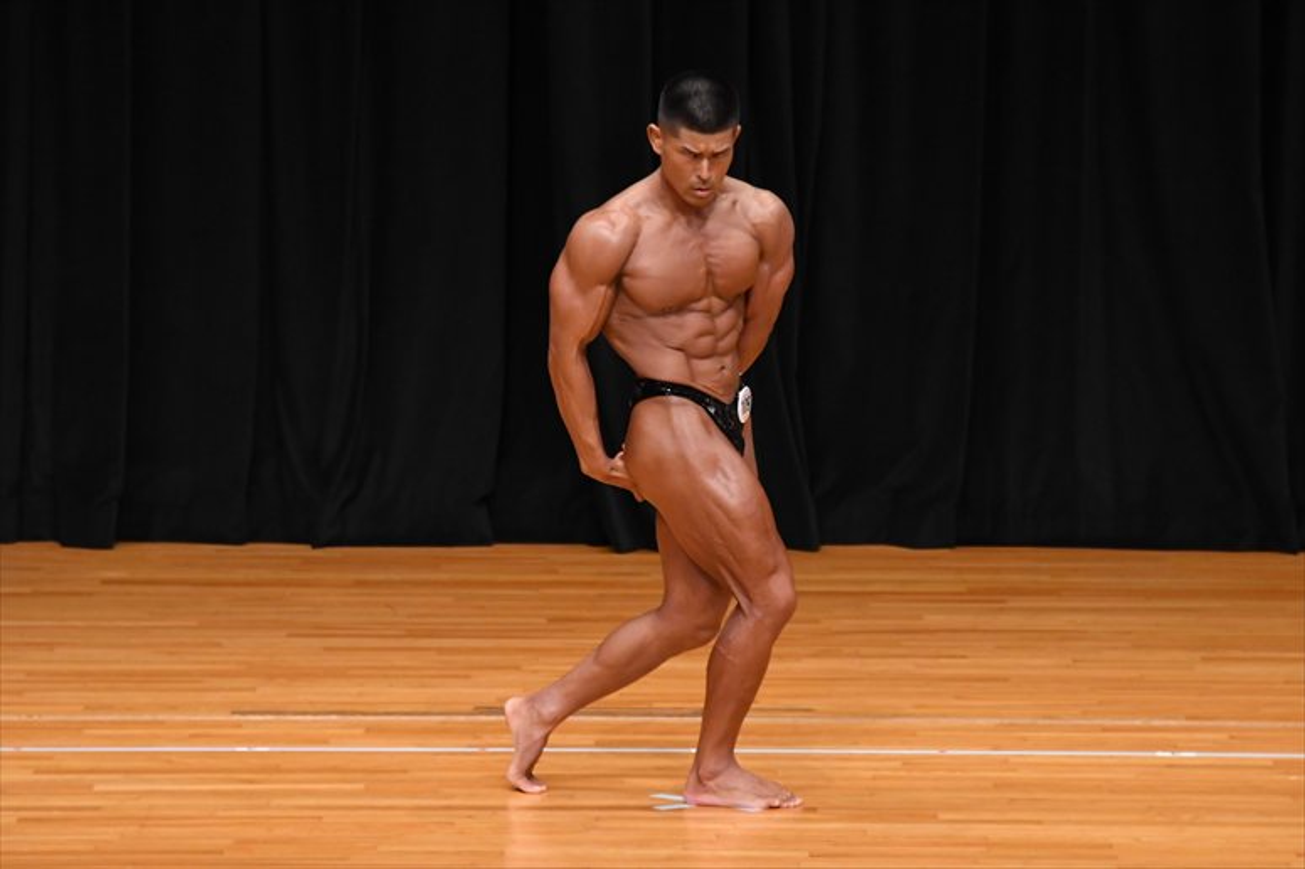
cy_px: 434
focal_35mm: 300
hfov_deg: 6.9
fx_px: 10870
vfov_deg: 4.6
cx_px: 652
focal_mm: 200
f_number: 5.6
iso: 3200
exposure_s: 1/400
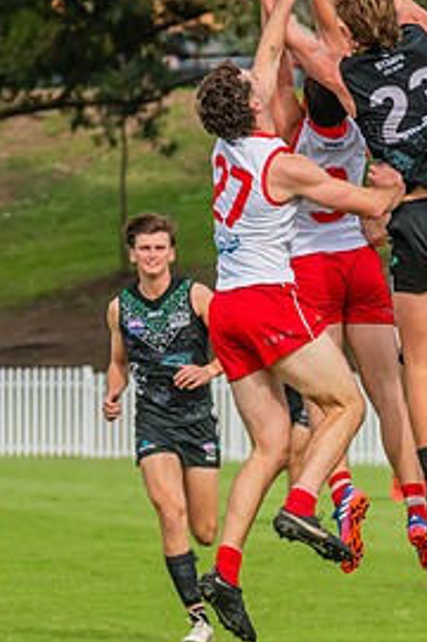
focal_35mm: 618
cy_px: 430
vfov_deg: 3.3
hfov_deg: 2.2
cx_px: 331
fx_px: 11023
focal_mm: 250
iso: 800
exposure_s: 1/1600
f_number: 7.1
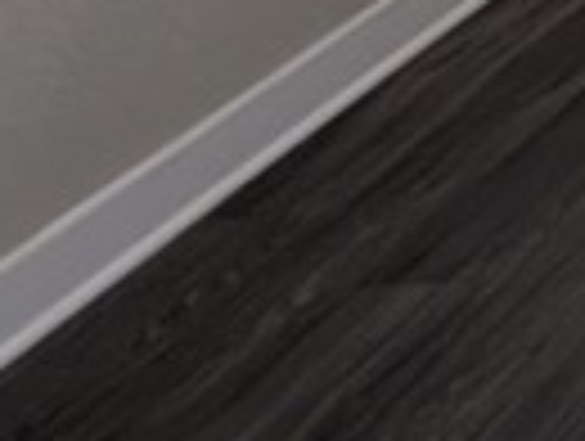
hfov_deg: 12.7
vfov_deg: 10.7
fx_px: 1592
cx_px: 1595
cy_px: -896
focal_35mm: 94
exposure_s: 1/120
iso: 48
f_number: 1.7
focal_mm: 2.02
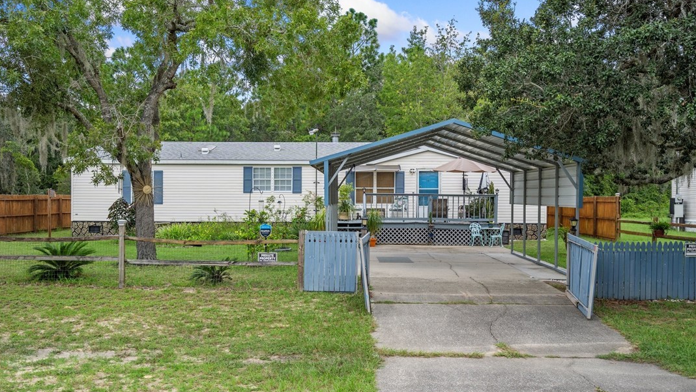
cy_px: 208
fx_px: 609
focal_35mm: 33
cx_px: 343
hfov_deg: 59.5
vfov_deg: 35.6
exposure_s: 1/125
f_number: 8
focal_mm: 31
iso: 400
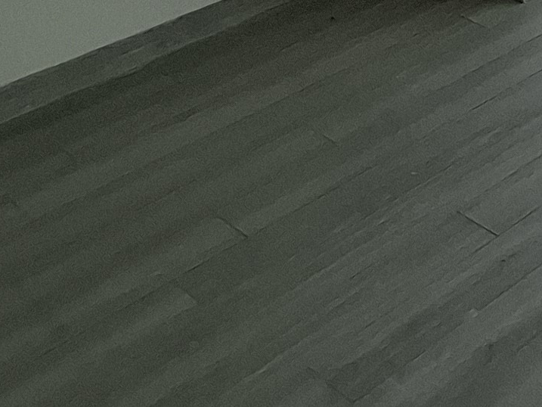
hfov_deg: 21.6
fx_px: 1159
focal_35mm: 74
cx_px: 833
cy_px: -537
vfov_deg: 14.3
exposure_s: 1/100
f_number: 2.2
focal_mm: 1.74
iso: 40
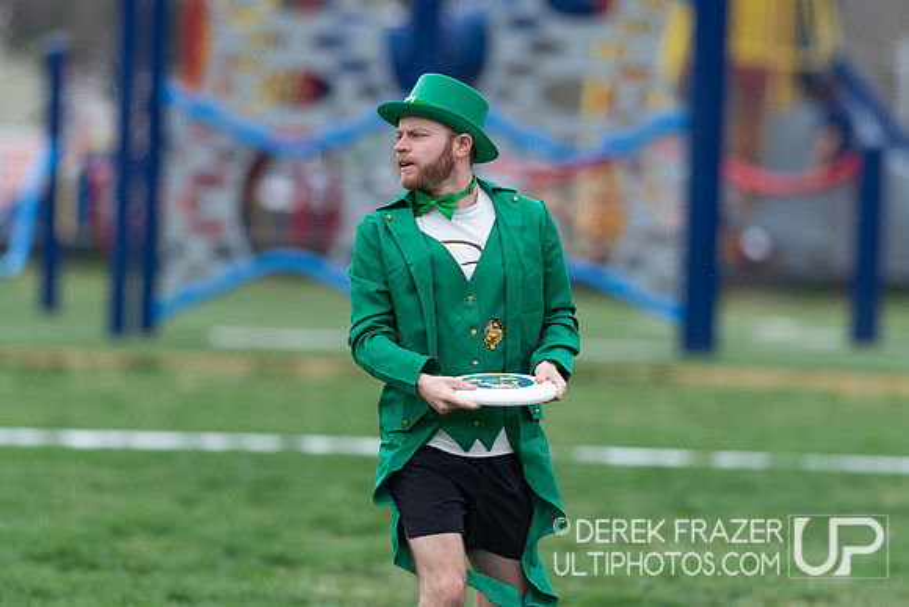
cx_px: 505
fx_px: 13897
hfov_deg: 3.7
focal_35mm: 550
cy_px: 264
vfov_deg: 2.5
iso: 220
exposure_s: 1/2500
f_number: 2.8
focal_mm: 300
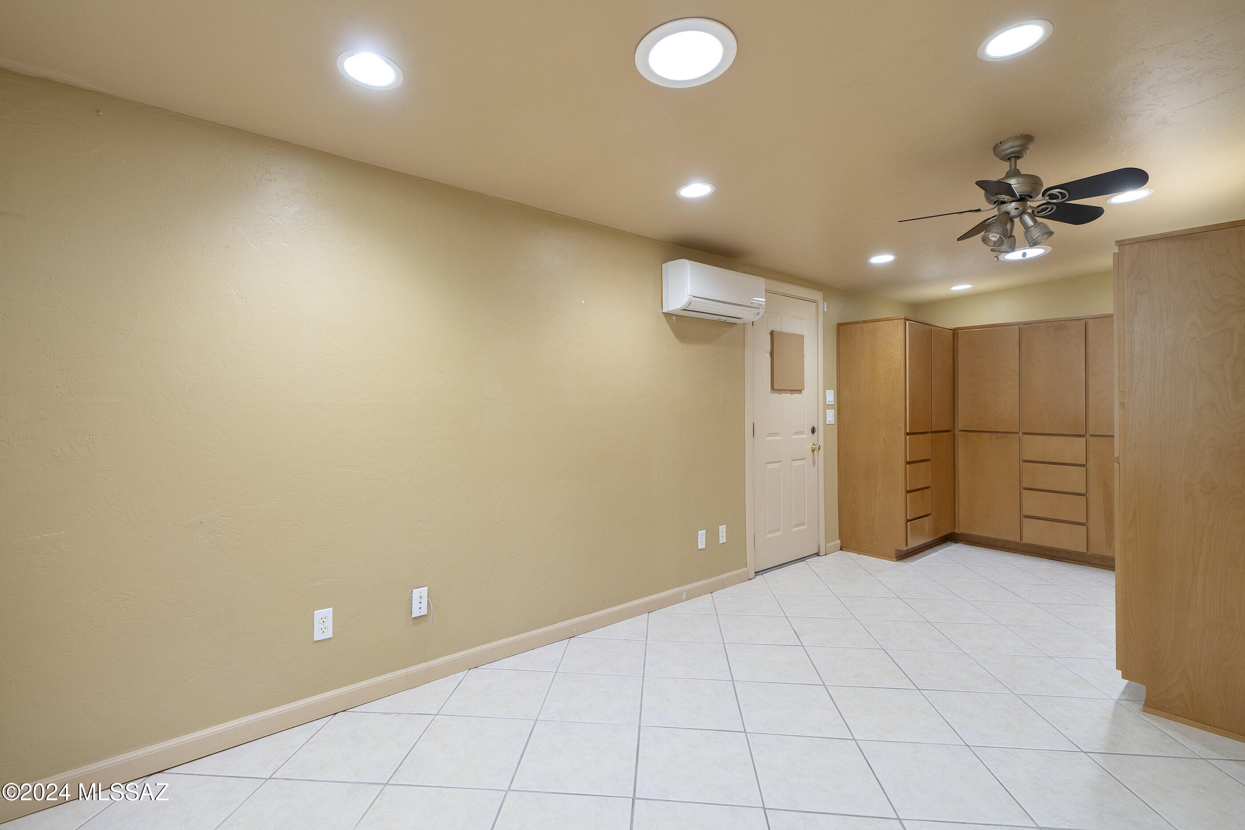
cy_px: 415
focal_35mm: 16
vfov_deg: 73.7
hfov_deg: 96.7
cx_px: 622
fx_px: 553
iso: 200
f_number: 7.1
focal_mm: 16
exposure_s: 1/2
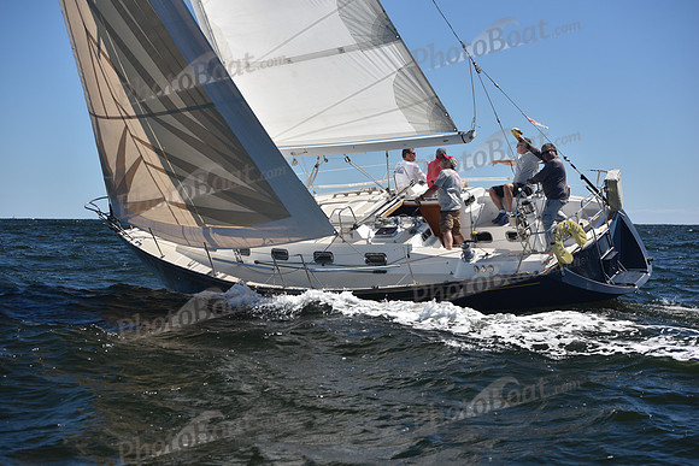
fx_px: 1359
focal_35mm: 70
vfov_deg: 19.5
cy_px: 233
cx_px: 350
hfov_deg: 28.8
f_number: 5
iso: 200
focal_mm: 70
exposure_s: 1/1000
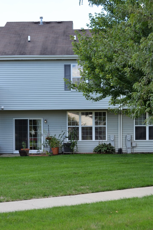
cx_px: 76
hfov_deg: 23.8
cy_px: 115
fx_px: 363
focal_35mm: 57
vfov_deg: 35.1
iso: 110
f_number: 5.6
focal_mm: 38
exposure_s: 1/125
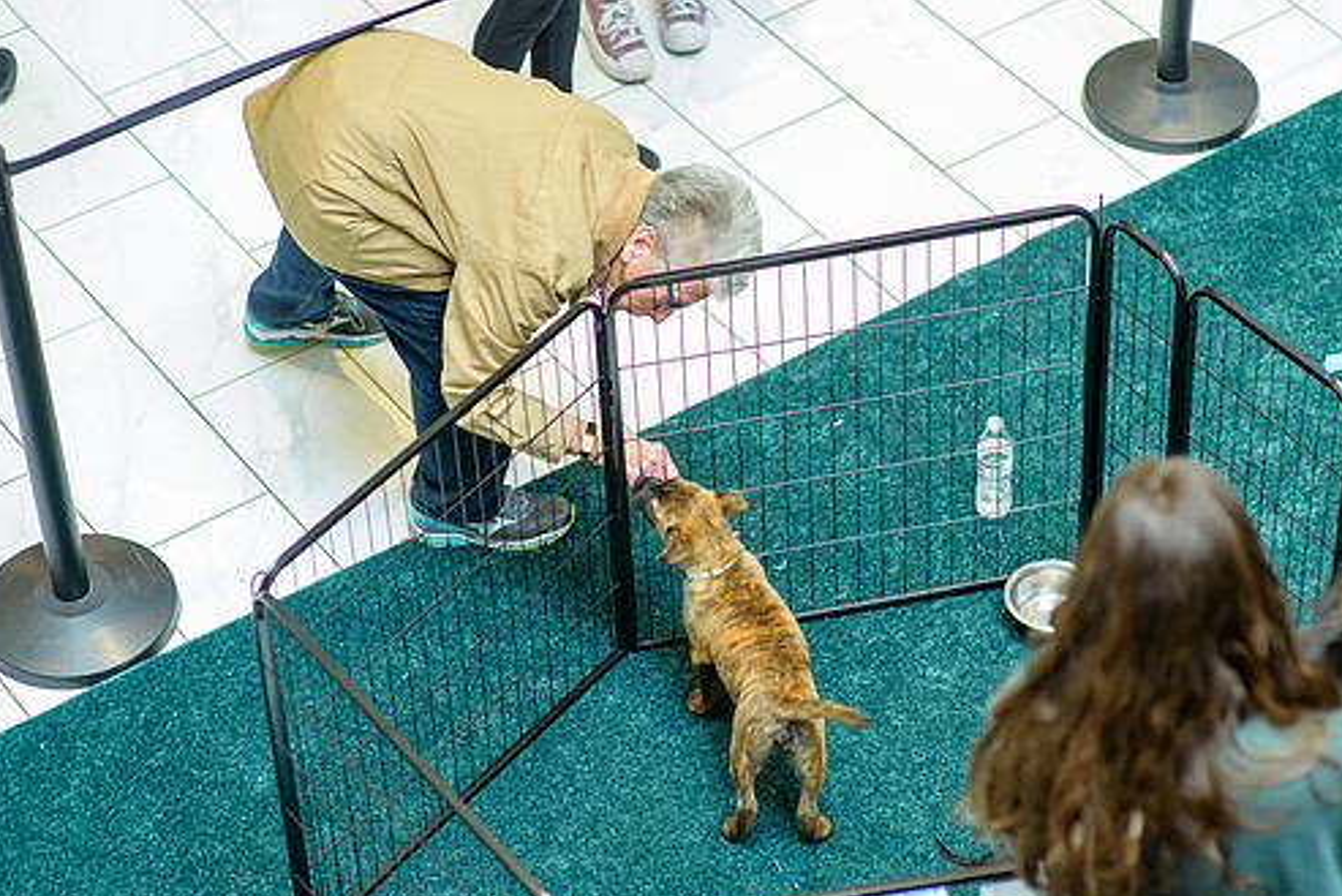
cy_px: 437
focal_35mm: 100
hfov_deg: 20.4
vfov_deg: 13.7
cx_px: 675
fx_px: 3729
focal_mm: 85
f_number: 2.2
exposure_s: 1/125
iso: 800
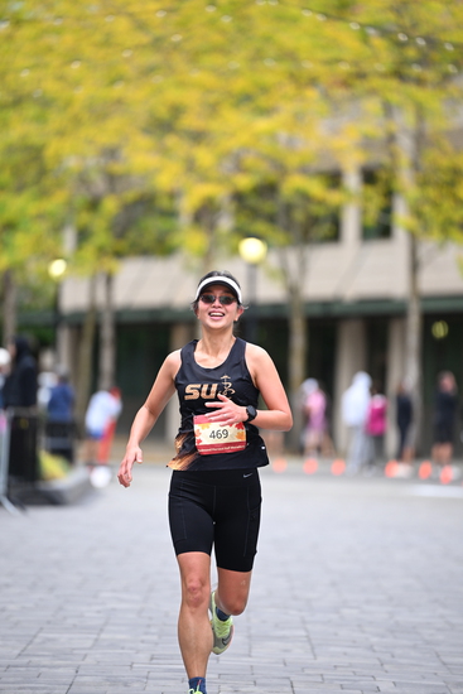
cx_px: 232
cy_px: 347
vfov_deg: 10.3
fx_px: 3856
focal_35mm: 200
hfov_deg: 6.9
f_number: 2.8
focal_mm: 200
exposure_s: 1/2000
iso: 1000
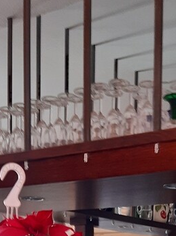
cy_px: 336
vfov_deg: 21.8
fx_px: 523
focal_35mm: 77
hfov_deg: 19.0
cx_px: 122
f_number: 1.7
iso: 250
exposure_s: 1/33
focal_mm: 3.92
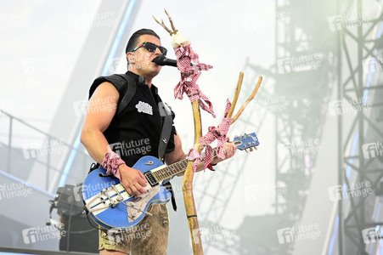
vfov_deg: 8.6
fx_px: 1701
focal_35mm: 160
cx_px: 192
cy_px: 128
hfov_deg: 12.8
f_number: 6.3
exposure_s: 1/100
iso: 500
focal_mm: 160
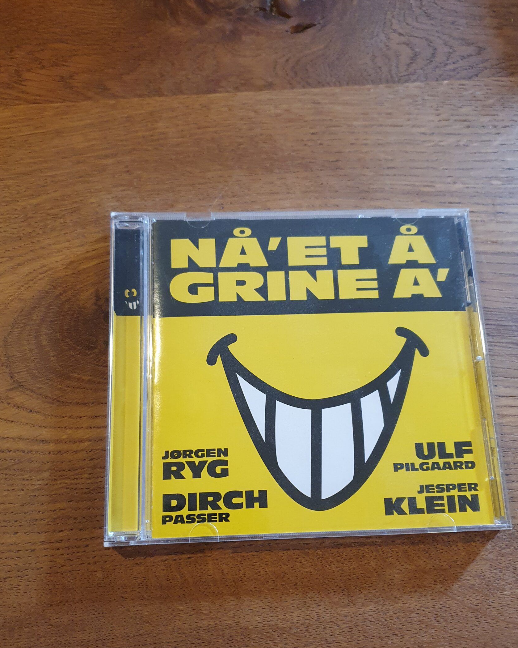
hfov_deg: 47.1
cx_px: 264
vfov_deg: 56.9
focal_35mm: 31
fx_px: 594
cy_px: 379
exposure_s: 1/50
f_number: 1.5
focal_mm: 4.32
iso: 250
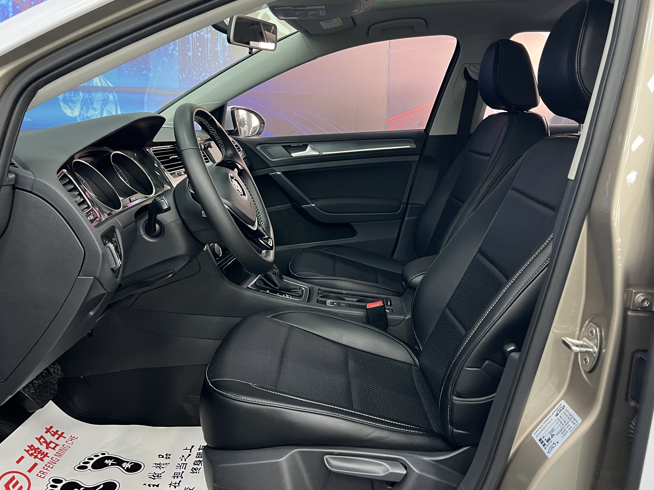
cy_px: 234
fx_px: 567
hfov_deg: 59.9
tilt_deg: -12.5
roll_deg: -0.9
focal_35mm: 30
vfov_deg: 46.8
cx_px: 338
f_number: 1.5
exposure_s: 1/50
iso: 400
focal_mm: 5.7
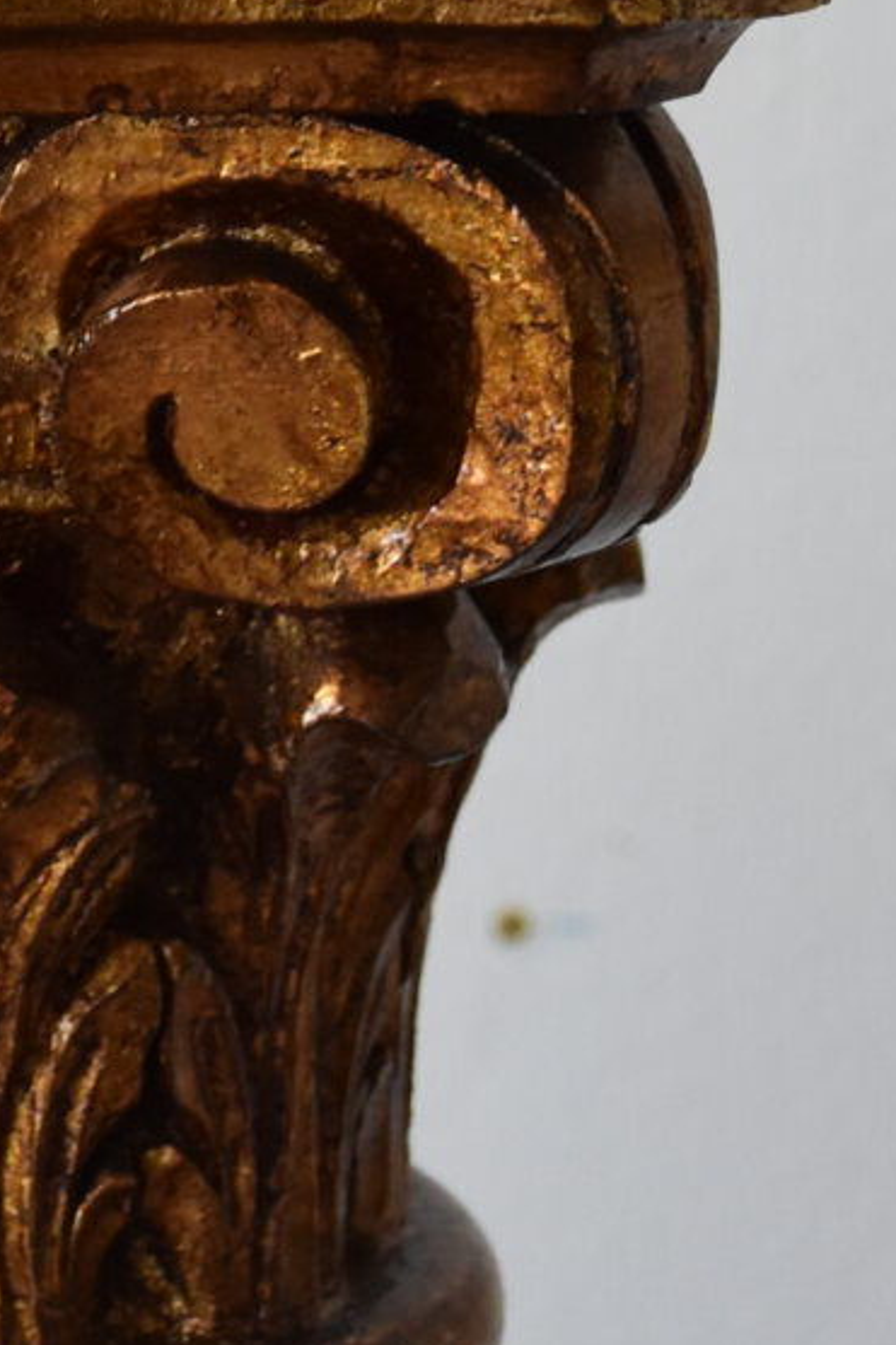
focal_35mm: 186
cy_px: -225
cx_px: -120
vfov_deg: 10.9
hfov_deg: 7.3
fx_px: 6959
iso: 800
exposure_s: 1/100
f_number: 5
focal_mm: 27
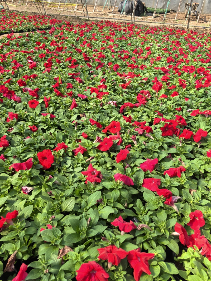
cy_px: 140
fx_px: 219
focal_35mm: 27
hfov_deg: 51.3
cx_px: 106
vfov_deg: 65.3
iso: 250
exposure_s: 1/3058
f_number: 2
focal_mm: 6.98
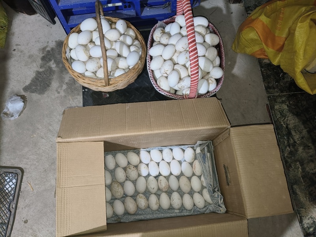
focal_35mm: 26
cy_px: 118
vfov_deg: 53.1
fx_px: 237
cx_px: 158
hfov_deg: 67.3
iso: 800
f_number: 1.8
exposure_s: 1/30
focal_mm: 4.84
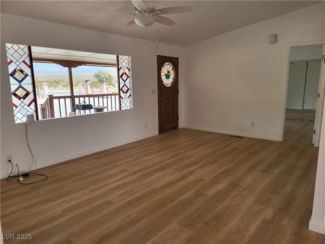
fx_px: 225
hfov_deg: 71.6
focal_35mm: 24
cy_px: 122
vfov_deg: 56.8
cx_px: 162
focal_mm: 5
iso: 50
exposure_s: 1/120
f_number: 1.8
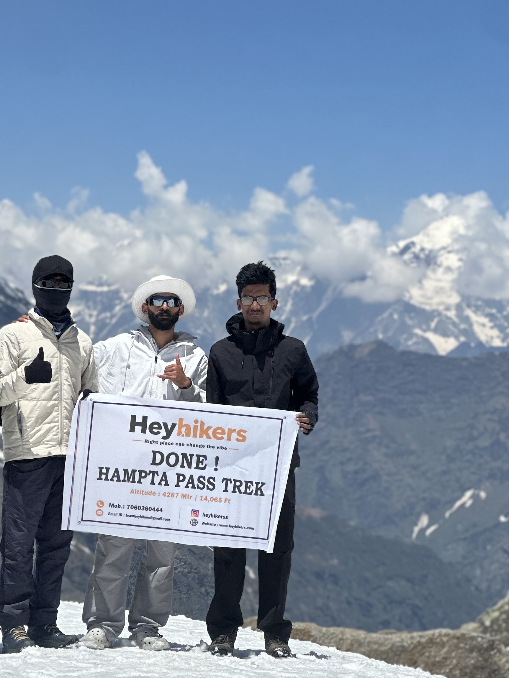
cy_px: 438
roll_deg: -2.4
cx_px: 186
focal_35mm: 135
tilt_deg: -0.3
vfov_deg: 14.6
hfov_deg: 11.0
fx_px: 2647
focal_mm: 9
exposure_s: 1/1946
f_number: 2.8
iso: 32
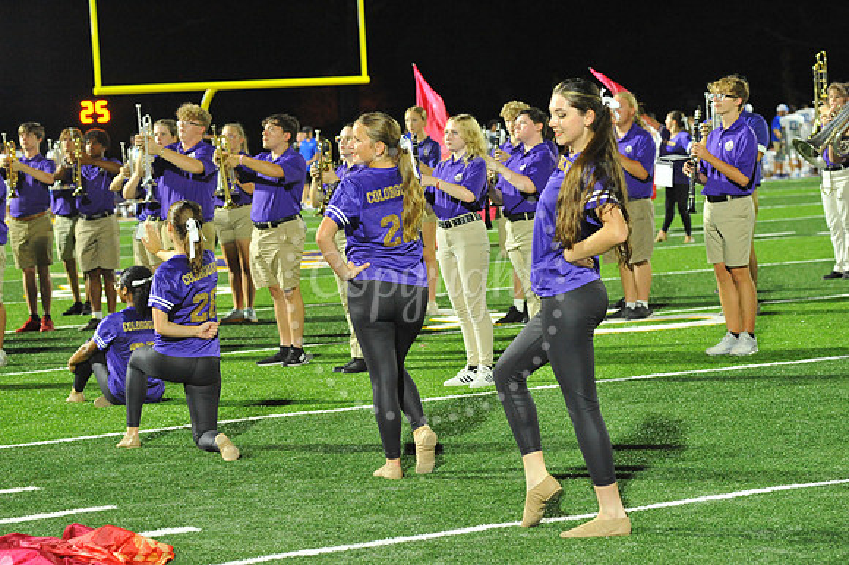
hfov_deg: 18.3
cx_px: 424
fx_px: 2640
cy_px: 282
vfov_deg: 12.2
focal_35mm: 112
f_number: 5.6
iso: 5000
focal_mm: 112
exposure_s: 1/250
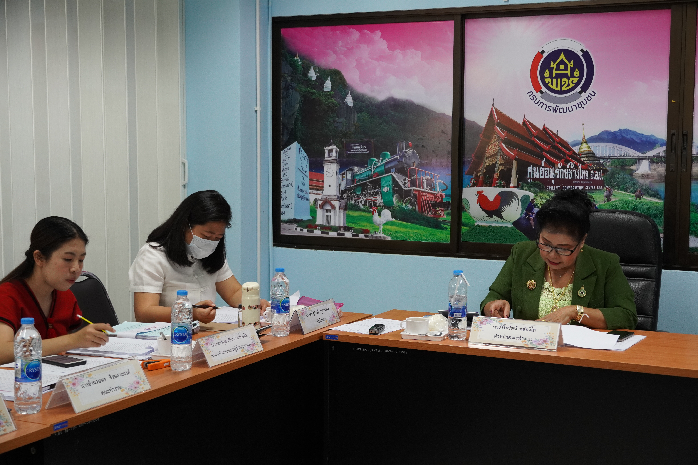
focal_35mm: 52
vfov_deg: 25.8
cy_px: 232
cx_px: 349
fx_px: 1018
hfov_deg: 37.9
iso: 1250
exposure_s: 1/60
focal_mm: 35
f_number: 4.5
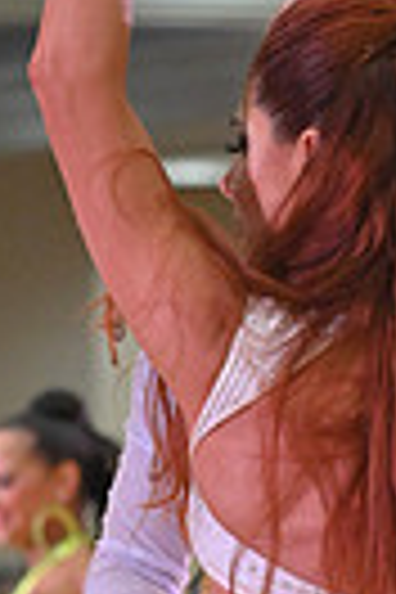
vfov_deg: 3.6
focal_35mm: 571
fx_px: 9421
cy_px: 864
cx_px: 340
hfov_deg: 2.4
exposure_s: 1/400
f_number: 5
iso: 4000
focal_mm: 130
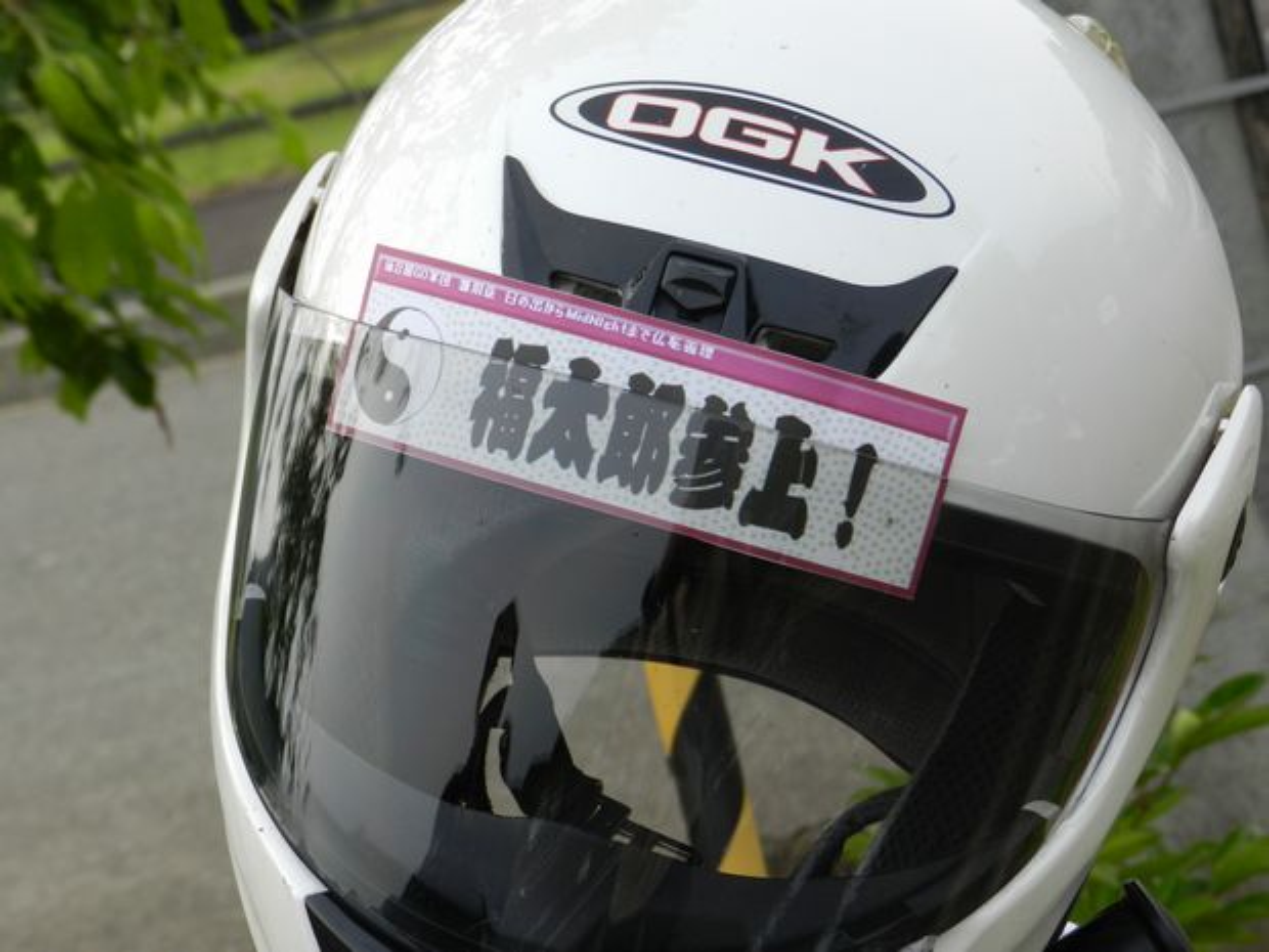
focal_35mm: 100
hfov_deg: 19.6
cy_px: 476
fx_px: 3666
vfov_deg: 14.8
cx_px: 634
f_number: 4.6
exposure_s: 1/320
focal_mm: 17.7
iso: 160
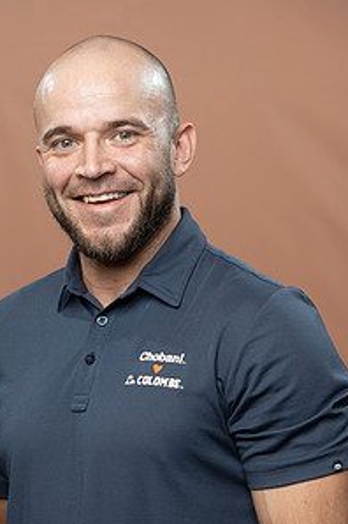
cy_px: 355
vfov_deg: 16.5
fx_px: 1802
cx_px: 141
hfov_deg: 11.0
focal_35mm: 124
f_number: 4
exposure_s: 1/160
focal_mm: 82
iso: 320
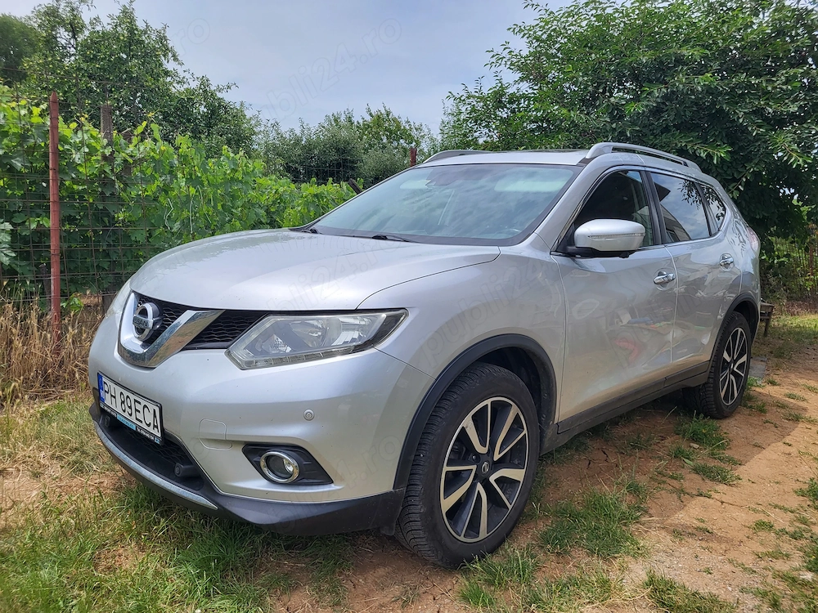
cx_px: 409
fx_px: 614
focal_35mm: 26
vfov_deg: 53.1
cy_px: 306
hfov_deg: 67.3
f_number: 1.8
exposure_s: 1/2456
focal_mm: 5.4
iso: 40
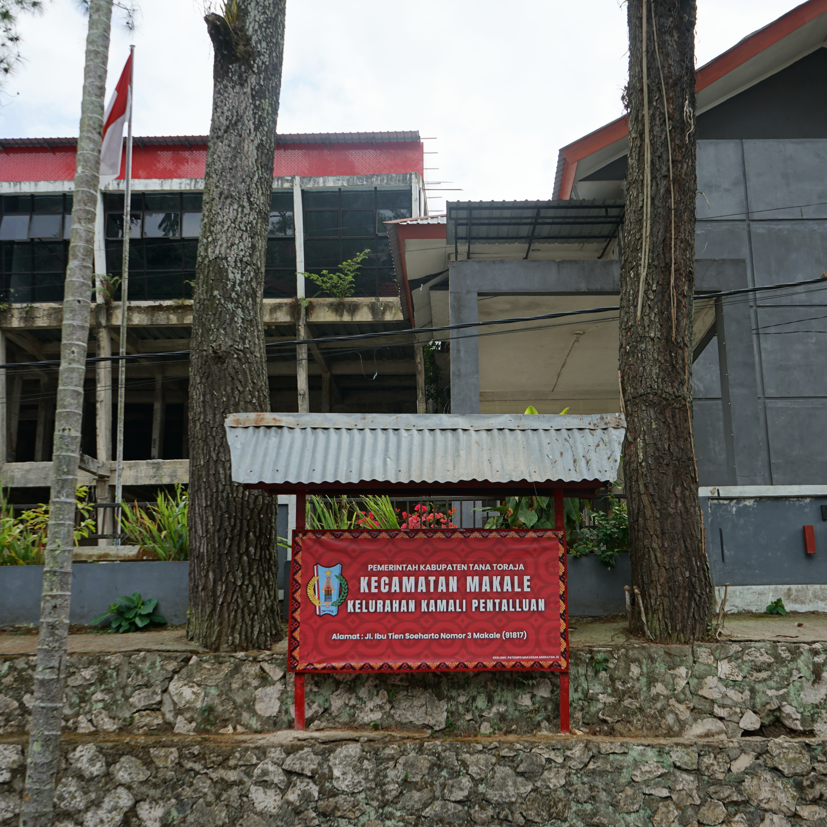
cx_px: 488
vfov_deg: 46.0
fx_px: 973
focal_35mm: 36
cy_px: 415
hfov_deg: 45.8
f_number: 8
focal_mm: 28
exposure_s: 1/100
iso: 100
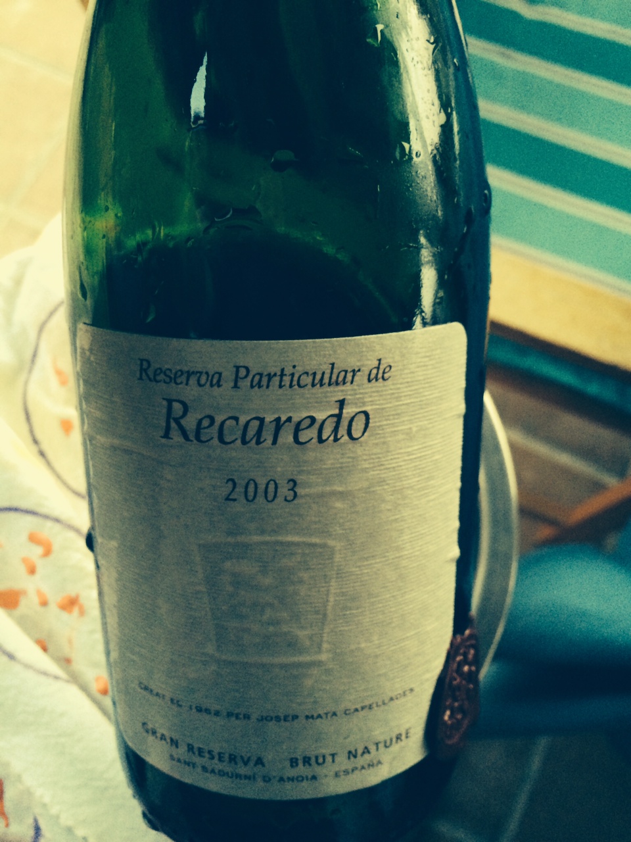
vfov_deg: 60.0
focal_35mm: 30
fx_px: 729
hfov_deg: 46.8
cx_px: 316
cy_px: 421
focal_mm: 4.12
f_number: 2.2
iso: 320
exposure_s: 1/15
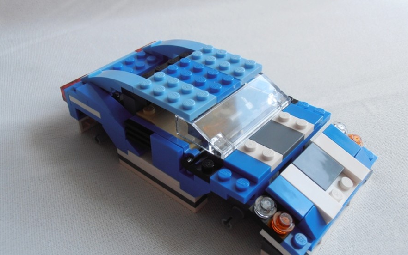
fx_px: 445
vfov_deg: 32.0
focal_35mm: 40
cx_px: 207
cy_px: 131
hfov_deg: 49.3
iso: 80
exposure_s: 1/100
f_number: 3.9
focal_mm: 6.61
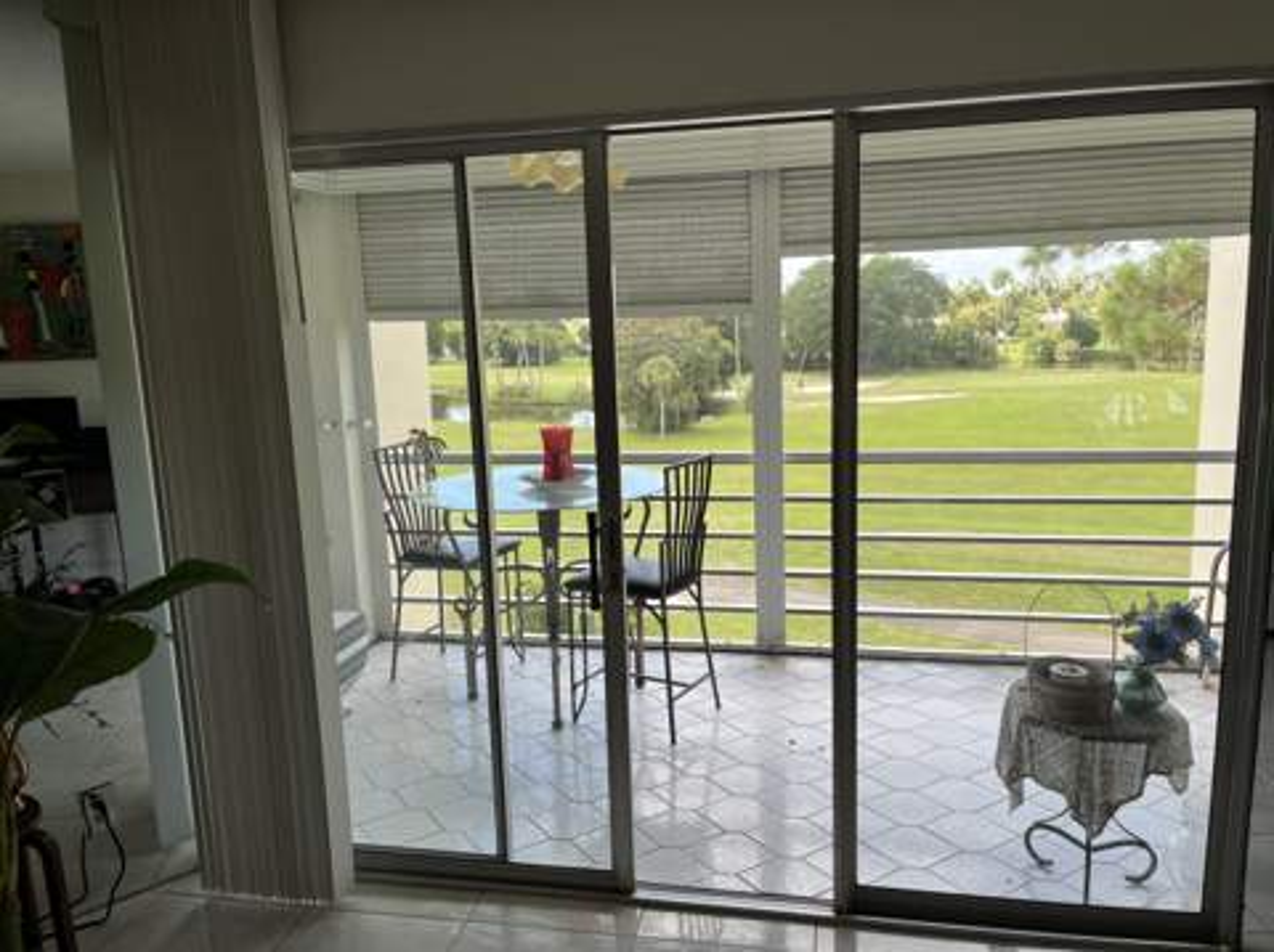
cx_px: 637
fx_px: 956
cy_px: 476
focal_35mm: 26
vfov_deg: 53.0
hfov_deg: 67.4
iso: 50
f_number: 1.6
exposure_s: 1/418
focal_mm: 5.1
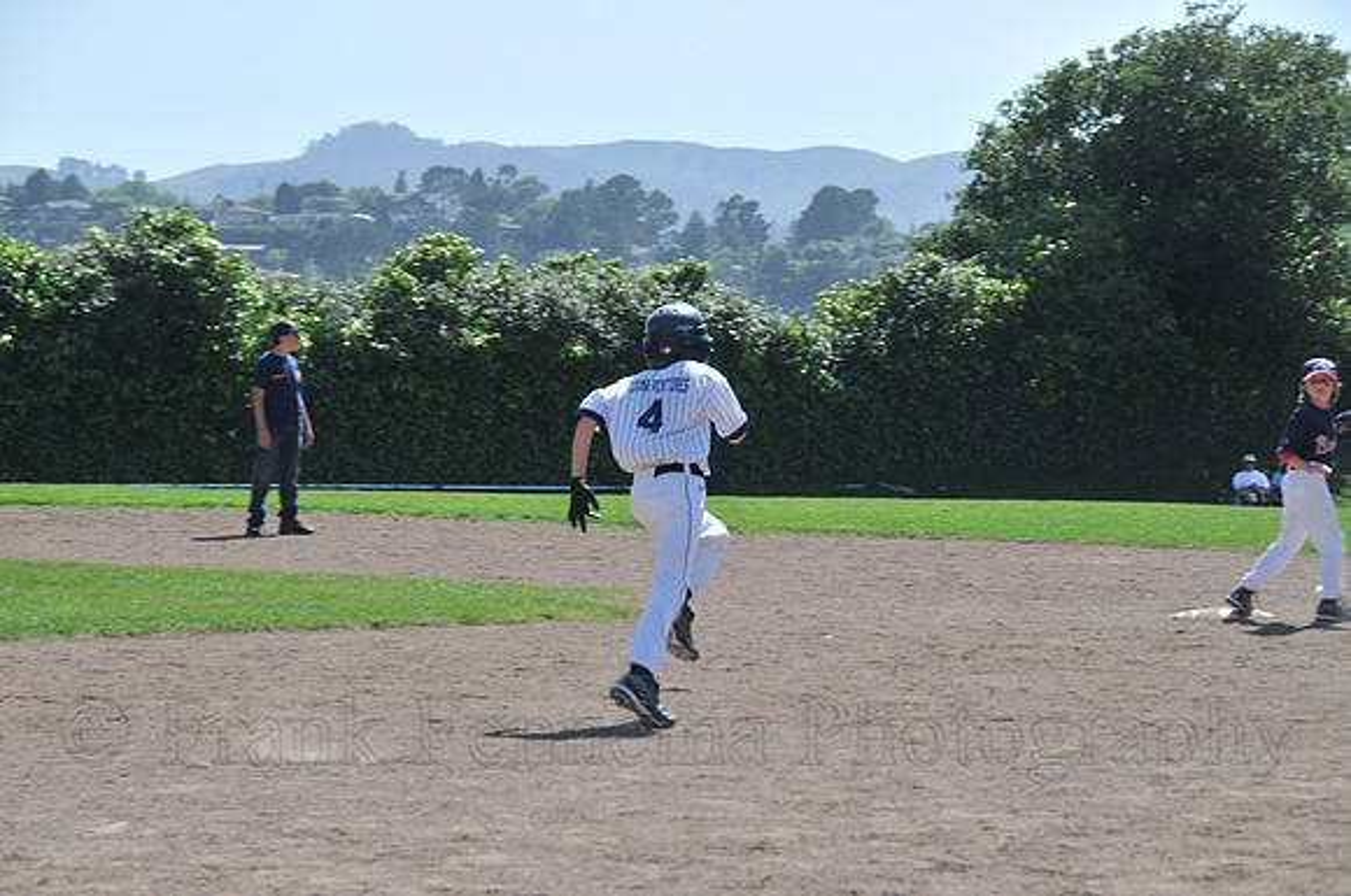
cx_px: 676
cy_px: 448
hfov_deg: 17.1
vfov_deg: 11.4
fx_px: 4497
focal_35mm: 120
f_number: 8
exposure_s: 1/250
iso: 200
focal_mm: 80
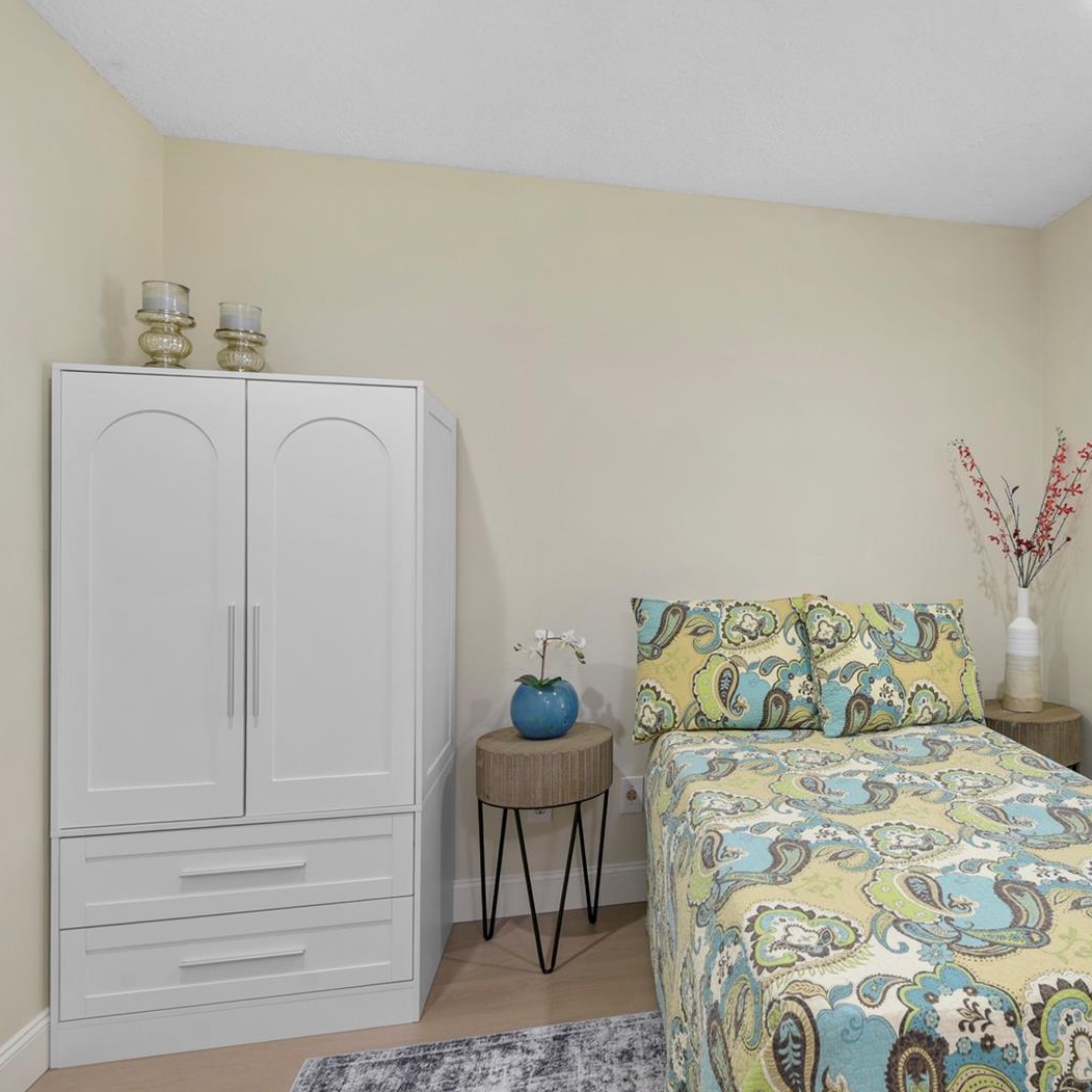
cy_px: 541
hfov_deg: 66.4
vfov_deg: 69.6
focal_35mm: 22
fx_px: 785
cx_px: 784
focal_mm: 17
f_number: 8
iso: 250
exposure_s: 1/4
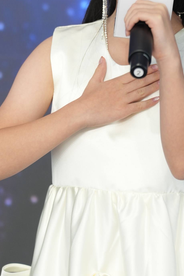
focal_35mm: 558
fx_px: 4276
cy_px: 24
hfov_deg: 2.5
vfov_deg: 3.7
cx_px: 93
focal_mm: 200
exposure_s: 1/250
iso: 400
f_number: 2.8
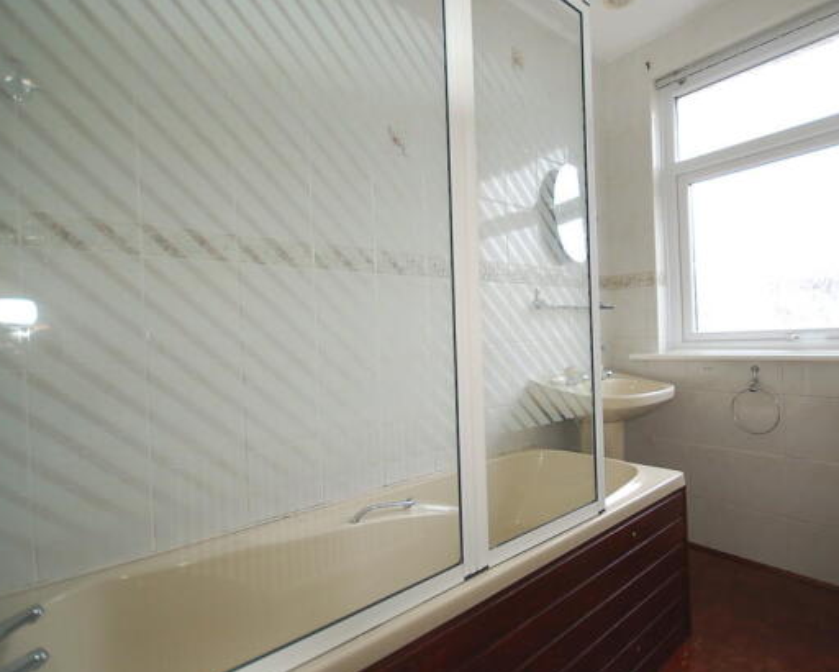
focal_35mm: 18
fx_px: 447
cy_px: 330
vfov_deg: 73.8
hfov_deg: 85.1
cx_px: 511
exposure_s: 1/125
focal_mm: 10
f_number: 4
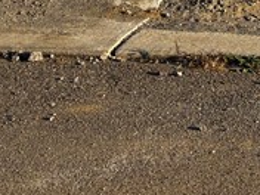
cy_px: -343
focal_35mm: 151
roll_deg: +0.8
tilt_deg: -0.4
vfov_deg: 8.6
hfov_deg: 11.9
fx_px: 1134
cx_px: 485
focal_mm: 5.96
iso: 50
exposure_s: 1/2151
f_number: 1.6
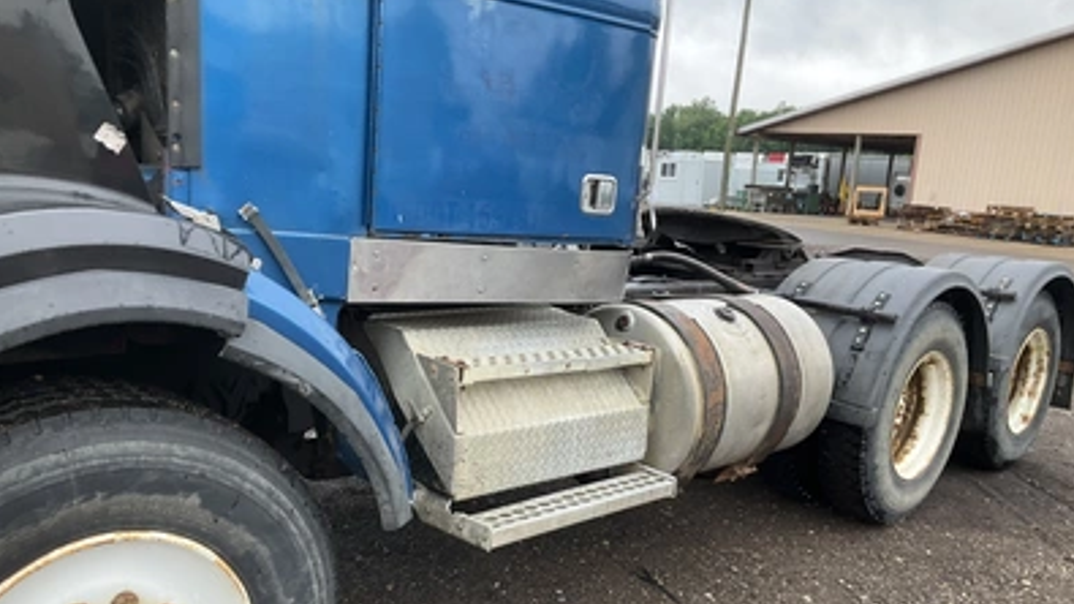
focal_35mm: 32
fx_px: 911
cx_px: 536
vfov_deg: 36.4
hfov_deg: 61.0
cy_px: 392
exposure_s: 1/122
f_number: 1.8
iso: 20
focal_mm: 3
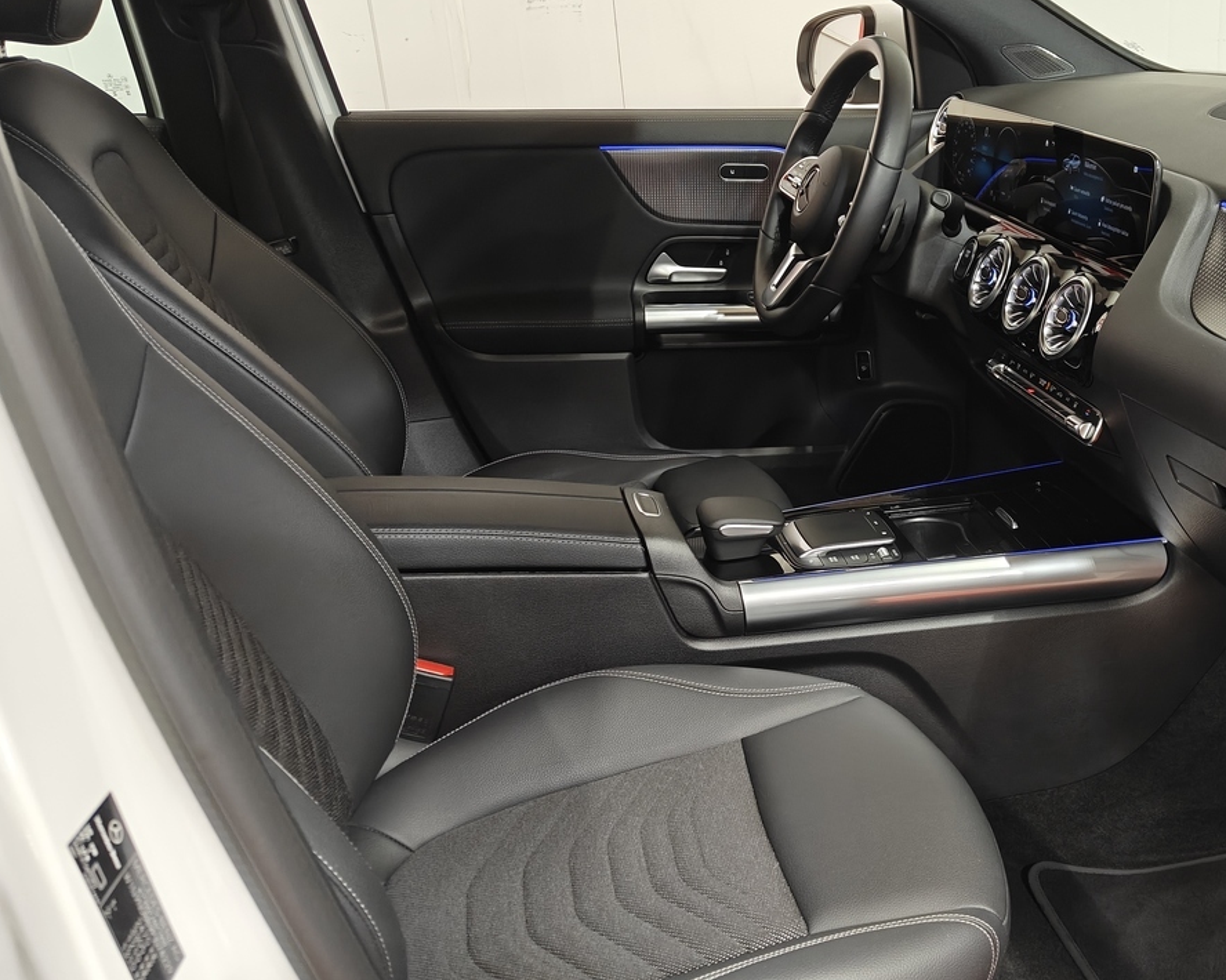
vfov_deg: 39.1
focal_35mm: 38
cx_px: 918
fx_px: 1379
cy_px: 512
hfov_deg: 46.3
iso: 200
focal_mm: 5.59
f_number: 1.8
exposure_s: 1/45
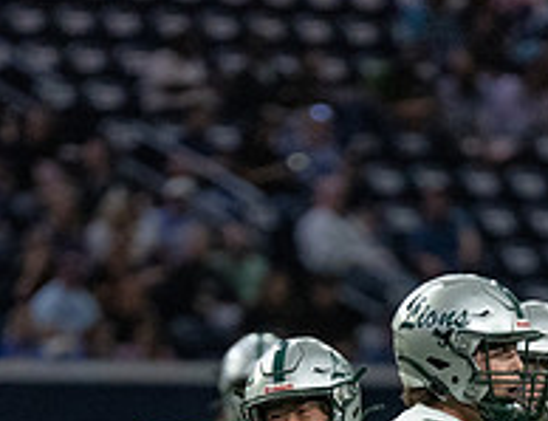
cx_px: 285
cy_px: 582
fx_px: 11689
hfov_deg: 2.7
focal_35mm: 732
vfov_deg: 2.1
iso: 5000
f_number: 2.8
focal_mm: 200
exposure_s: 1/1250
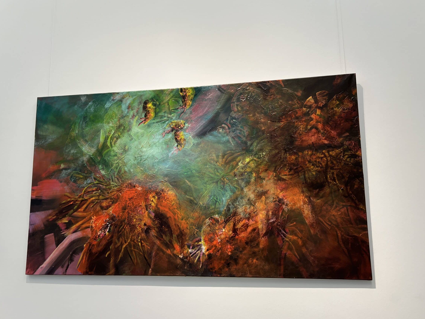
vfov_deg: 48.2
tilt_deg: +9.8
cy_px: 163
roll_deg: +0.5
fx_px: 356
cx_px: 193
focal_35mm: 29
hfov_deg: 61.6
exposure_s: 1/180
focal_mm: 5.7
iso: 40
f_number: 1.5
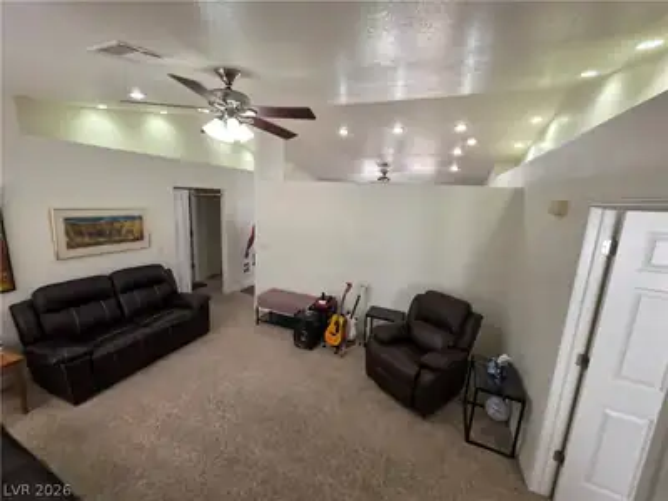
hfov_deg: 106.2
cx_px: 334
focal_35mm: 13
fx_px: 251
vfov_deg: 89.9
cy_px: 250
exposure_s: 1/120
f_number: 1.9
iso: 80
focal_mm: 2.2
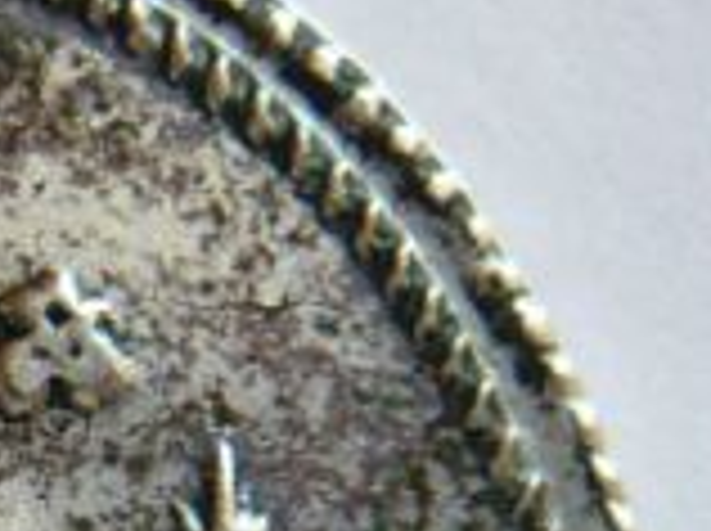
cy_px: 868
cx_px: -396
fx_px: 3179
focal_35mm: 155
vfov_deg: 9.2
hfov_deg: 12.1
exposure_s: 1/15
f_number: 2.8
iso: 200
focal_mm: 5.2
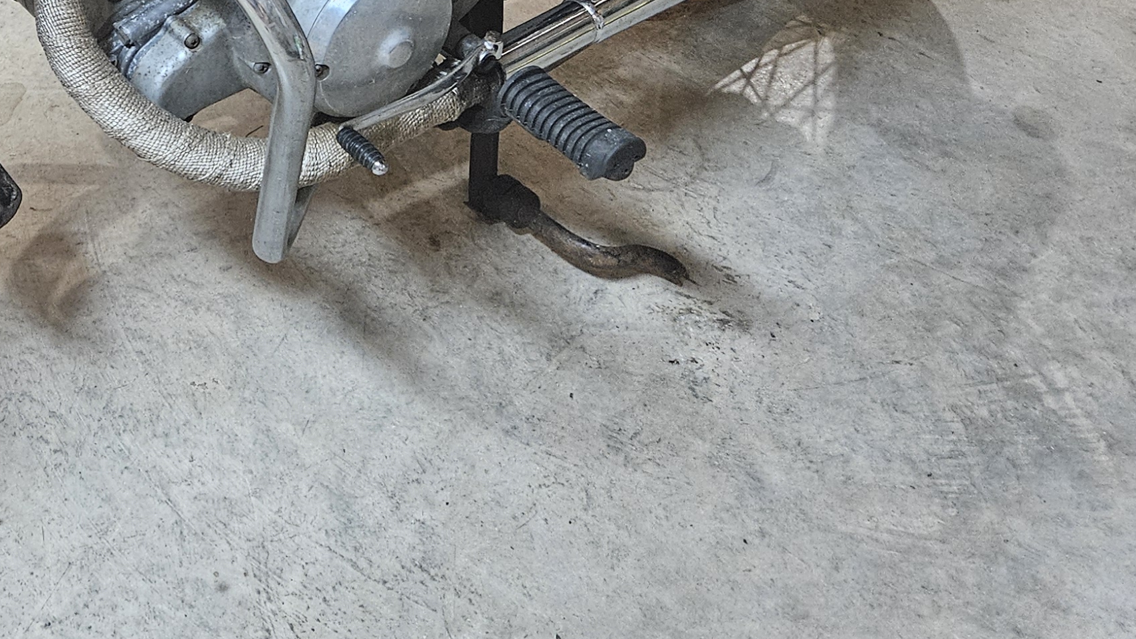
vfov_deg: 18.4
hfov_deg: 32.4
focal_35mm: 59
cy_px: -285
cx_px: -21
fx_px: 1777
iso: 800
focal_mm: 5.4
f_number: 1.8
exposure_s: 1/60
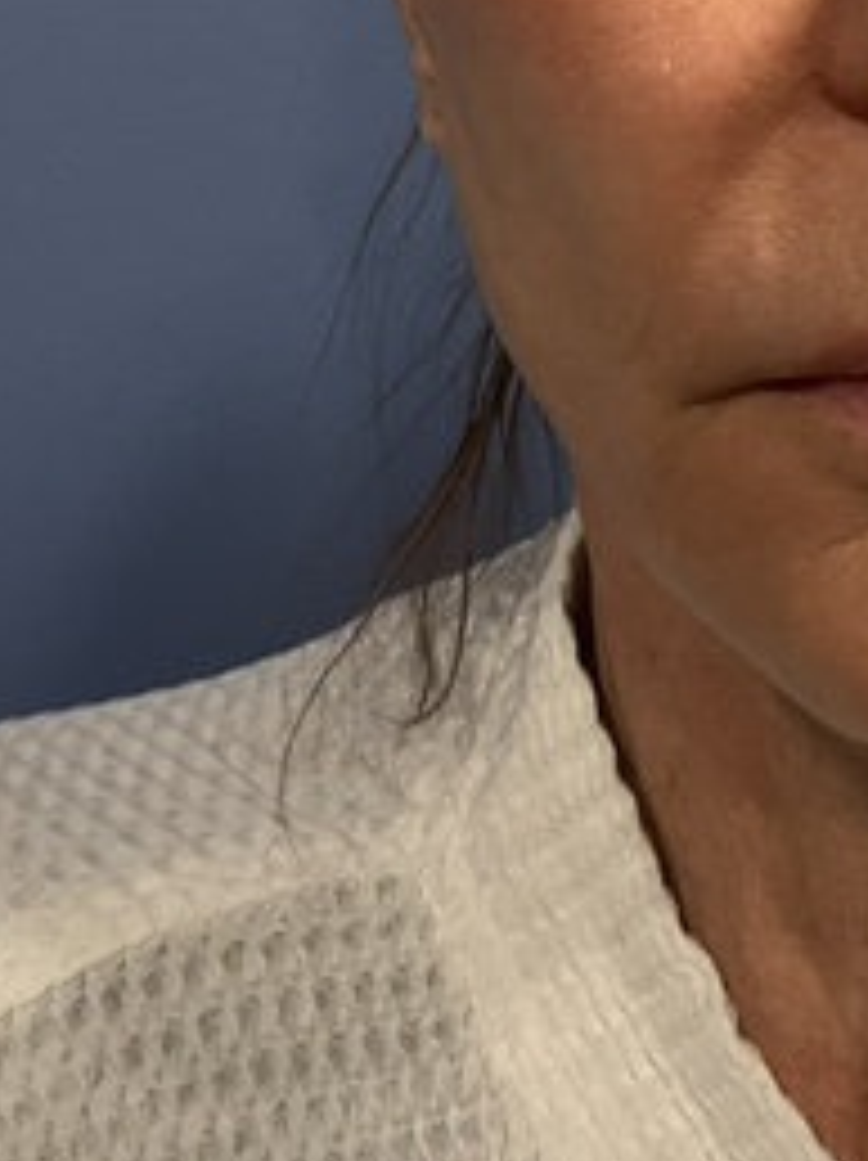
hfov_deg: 15.9
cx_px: 962
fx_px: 3014
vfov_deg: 20.6
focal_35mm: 90
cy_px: -176
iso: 125
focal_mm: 3
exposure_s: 1/60
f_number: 1.8
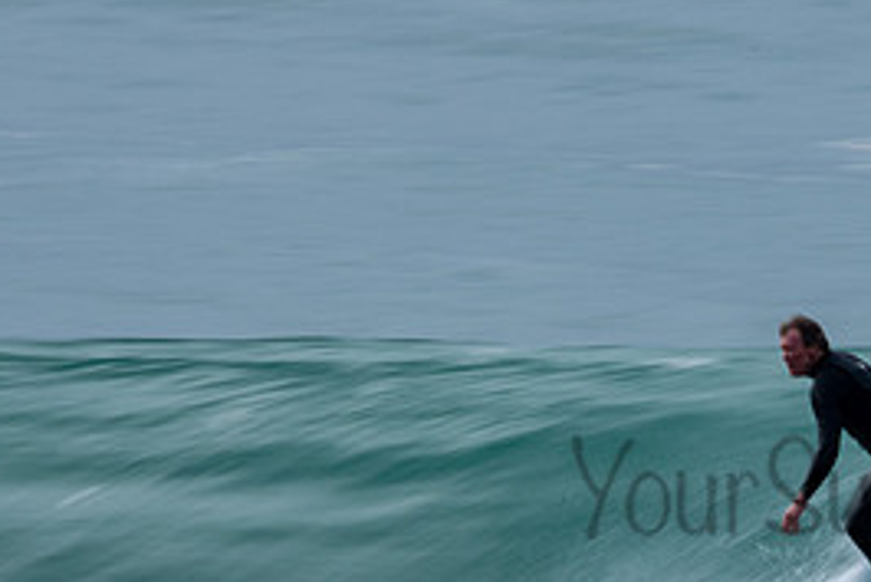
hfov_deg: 1.3
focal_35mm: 1643
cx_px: 910
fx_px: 39771
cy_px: 459
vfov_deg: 0.8
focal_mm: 500
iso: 100
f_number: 29
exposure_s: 1/20
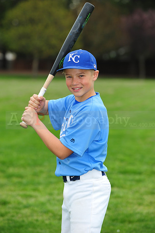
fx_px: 1067
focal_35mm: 165
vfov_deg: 12.5
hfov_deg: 8.3
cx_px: 78
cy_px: 116
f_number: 5
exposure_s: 1/640
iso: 400
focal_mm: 165
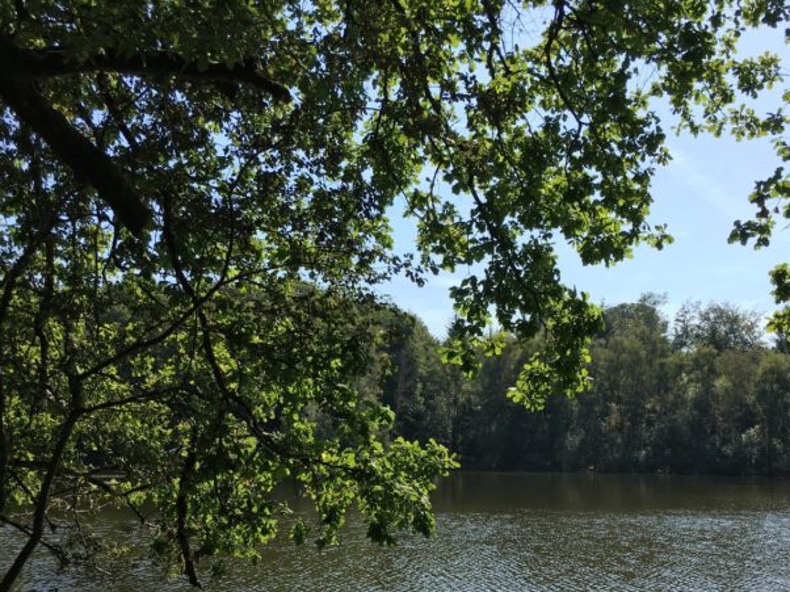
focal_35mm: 37
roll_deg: -1.6
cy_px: 371
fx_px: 844
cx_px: 388
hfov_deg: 50.2
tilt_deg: +6.5
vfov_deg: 38.4
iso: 25
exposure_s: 1/1166
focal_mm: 4.15
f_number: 2.2
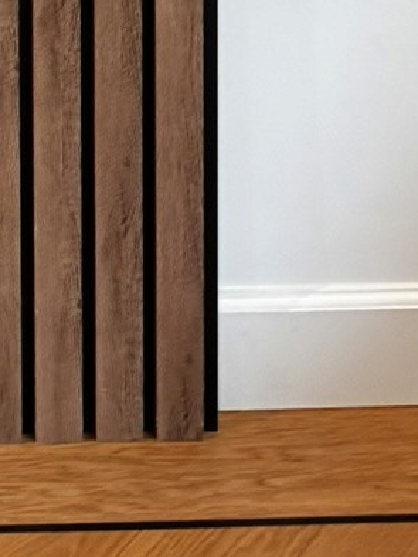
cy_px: -859
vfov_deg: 12.0
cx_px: -458
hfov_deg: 10.7
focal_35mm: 125
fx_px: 2011
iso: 320
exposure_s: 1/50
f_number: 1.78
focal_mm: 6.76
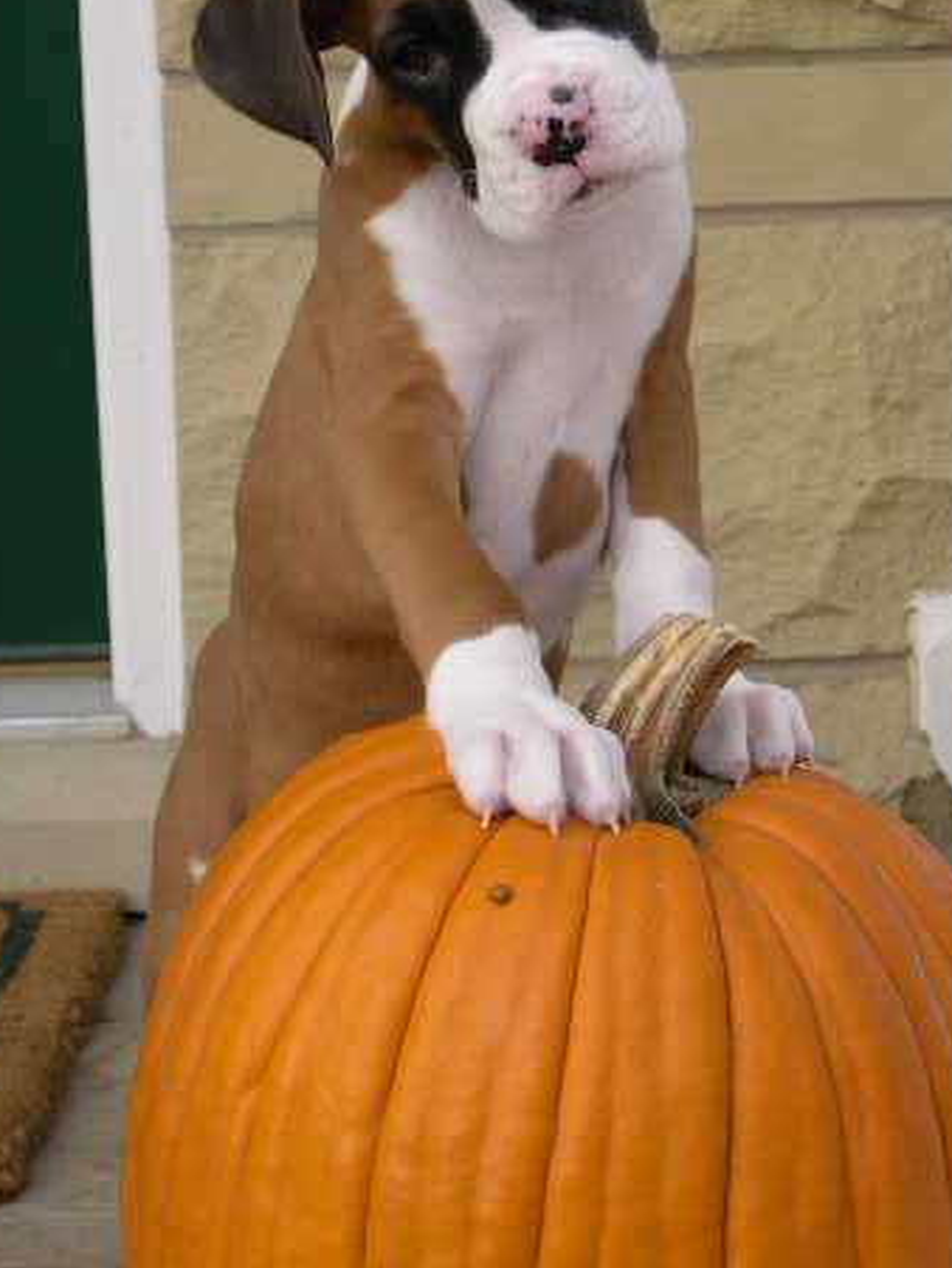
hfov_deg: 18.2
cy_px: 595
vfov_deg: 24.1
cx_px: 499
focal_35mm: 81
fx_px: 2967
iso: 100
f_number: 3.4
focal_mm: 12.2
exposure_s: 1/191
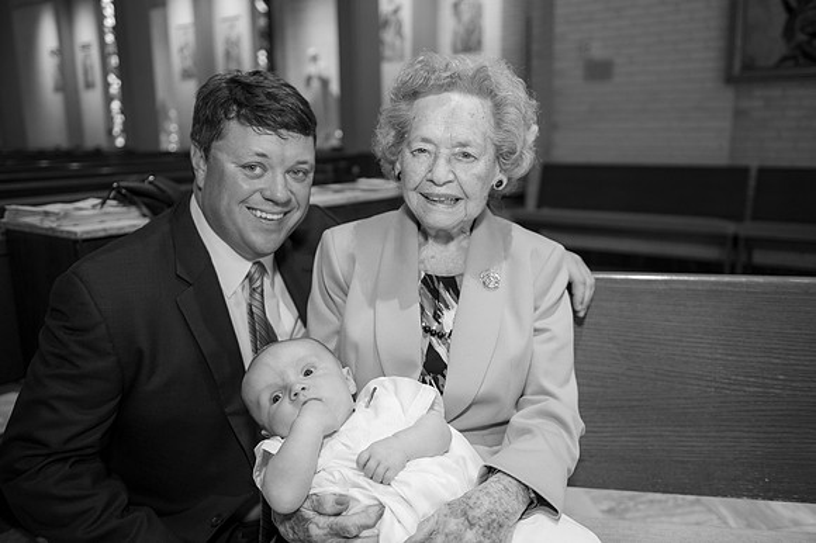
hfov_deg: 60.3
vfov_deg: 42.3
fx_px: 702
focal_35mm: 31
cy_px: 272
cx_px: 408
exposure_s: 1/100
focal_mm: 31
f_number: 2.8
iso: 900
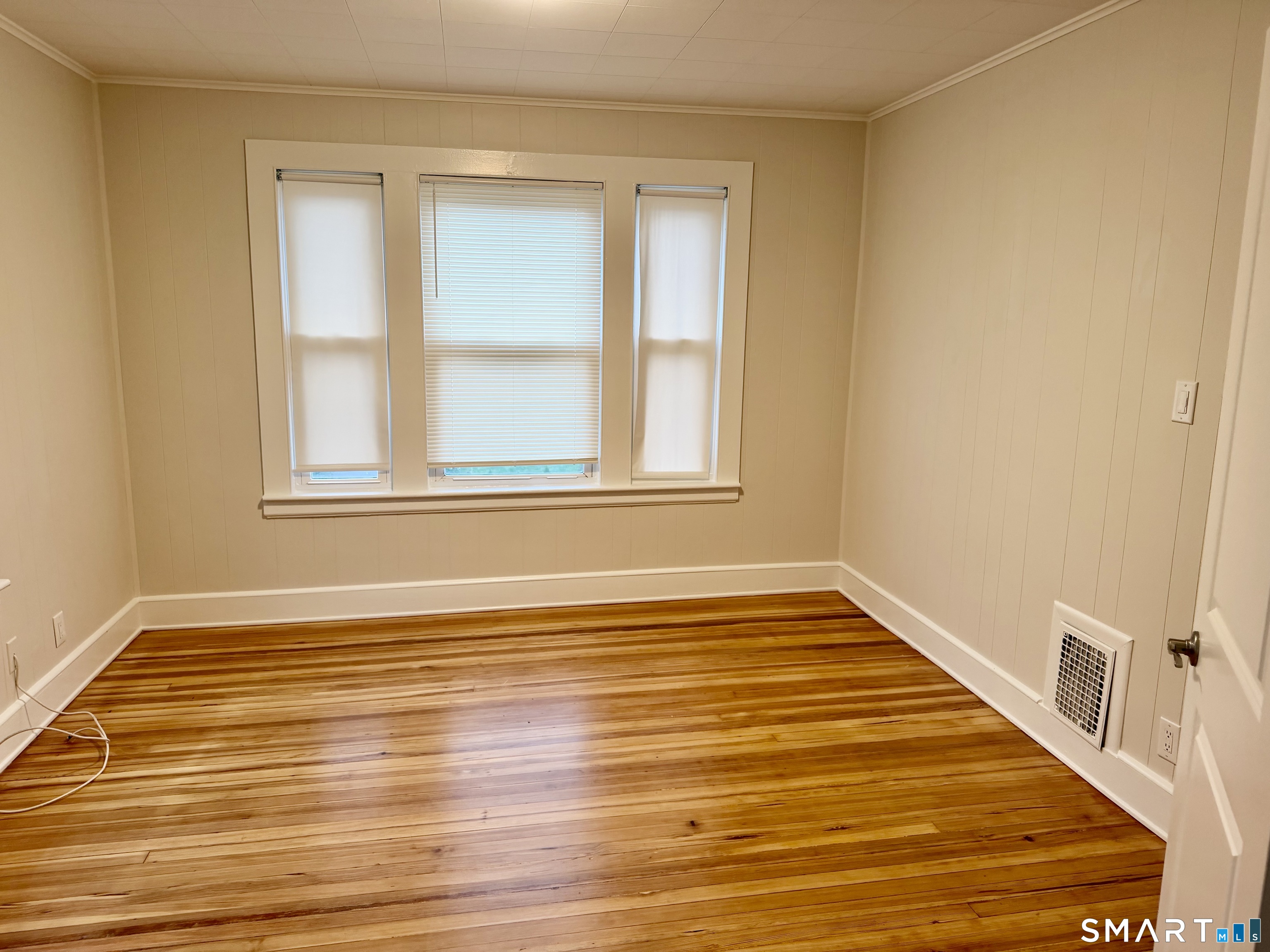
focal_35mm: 24
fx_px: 881
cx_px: 635
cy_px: 476
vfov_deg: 56.8
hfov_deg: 71.6
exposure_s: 1/60
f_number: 1.78
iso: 125
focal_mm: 6.76
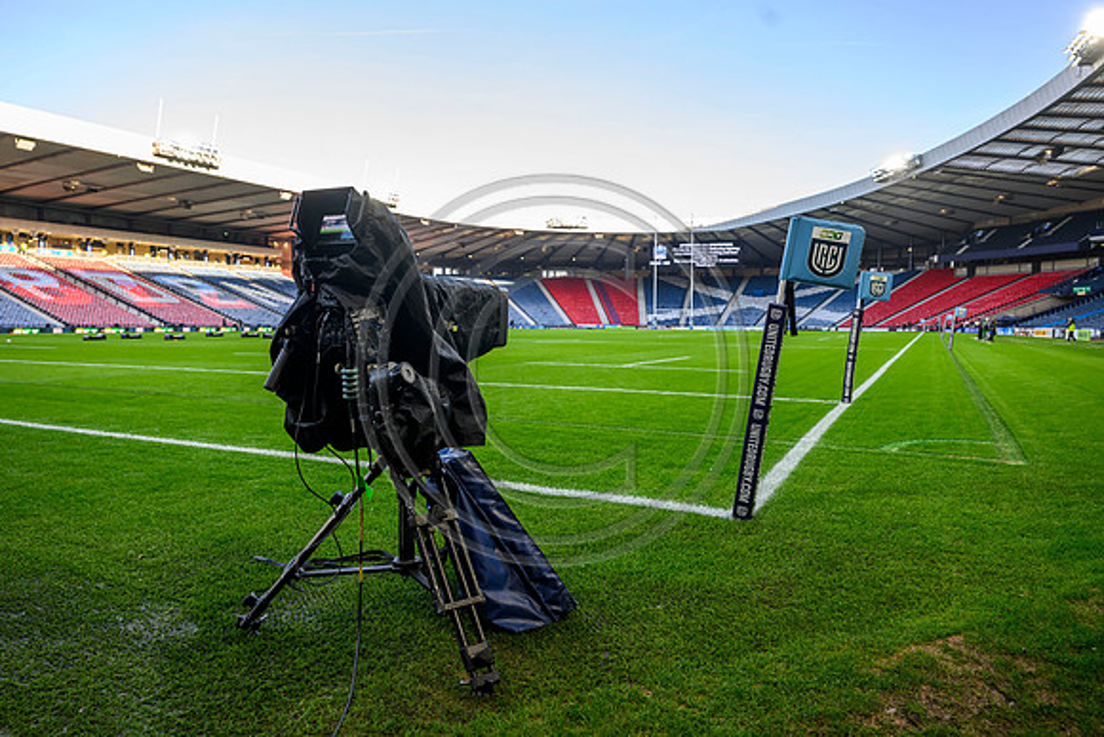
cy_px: 368
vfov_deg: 53.2
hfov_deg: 73.7
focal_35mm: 24
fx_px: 736
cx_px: 552
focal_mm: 24
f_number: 4.5
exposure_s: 1/500
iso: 640
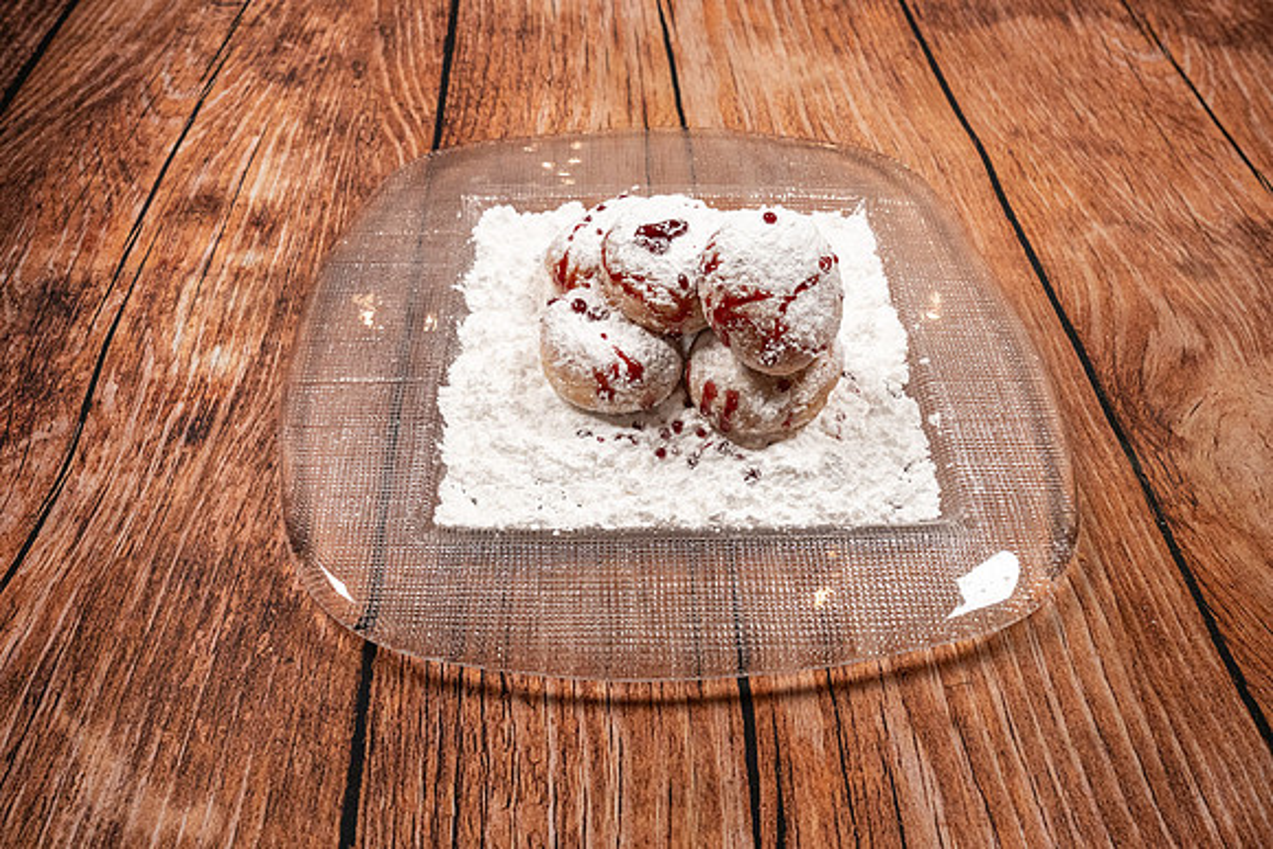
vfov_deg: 47.2
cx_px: 618
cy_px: 401
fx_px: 972
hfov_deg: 66.4
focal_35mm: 27
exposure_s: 1/125
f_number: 9
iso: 2500
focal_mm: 24
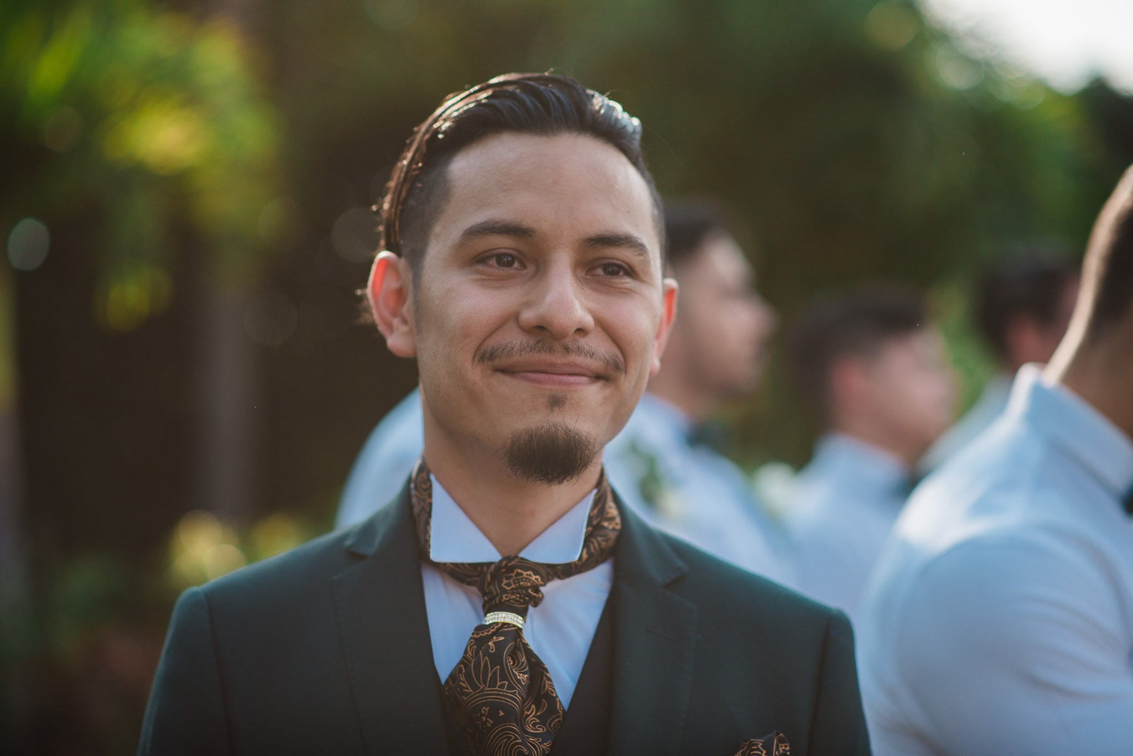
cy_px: 378
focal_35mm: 85
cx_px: 566
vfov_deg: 16.1
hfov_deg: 23.9
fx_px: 2676
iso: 80
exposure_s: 1/4000
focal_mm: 85
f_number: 2.5
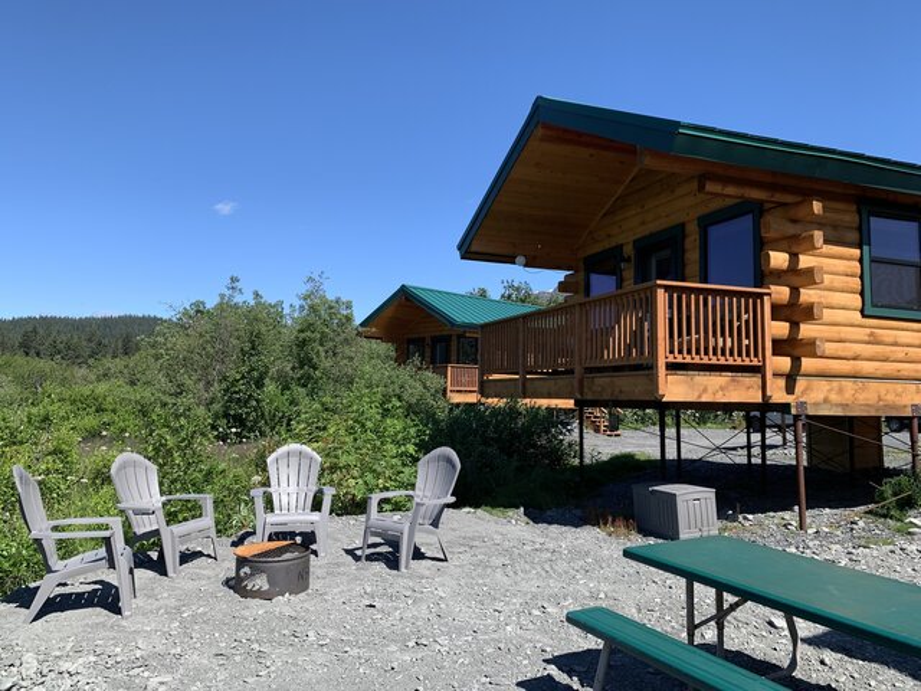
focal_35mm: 26
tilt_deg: +1.8
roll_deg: -1.3
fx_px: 692
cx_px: 460
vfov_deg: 53.1
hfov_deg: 67.3
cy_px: 346
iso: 25
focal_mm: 4.25
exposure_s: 1/1634
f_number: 1.8
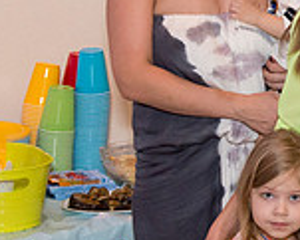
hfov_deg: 12.5
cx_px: 501
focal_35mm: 144
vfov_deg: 10.7
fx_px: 1279
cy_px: 31
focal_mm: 40
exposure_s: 1/200
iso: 4000
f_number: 7.1
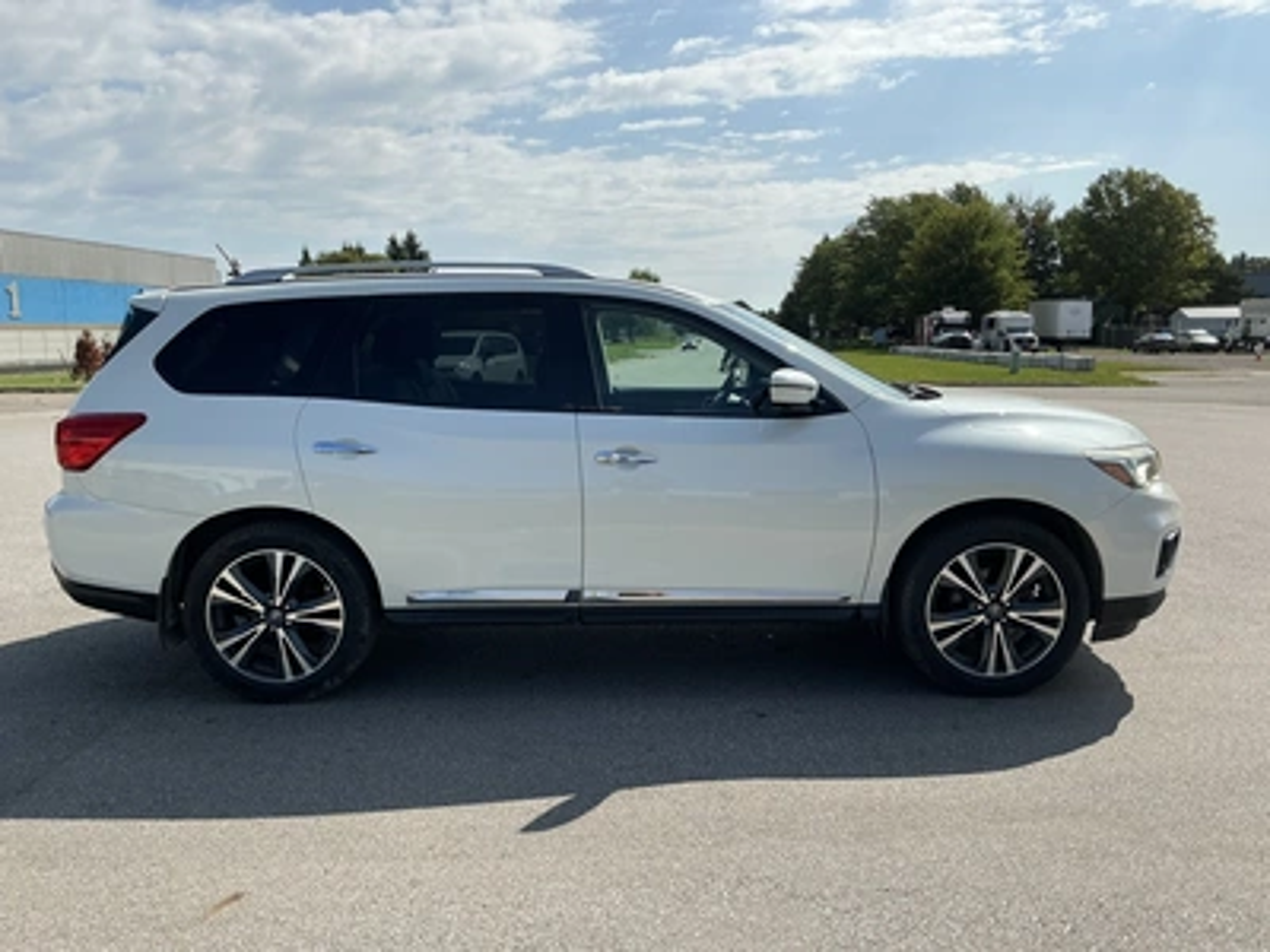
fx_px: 1027
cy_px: 476
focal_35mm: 28
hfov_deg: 63.4
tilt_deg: -4.5
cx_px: 635
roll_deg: +0.3
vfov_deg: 49.7
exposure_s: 1/2801
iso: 25
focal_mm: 3
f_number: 1.8
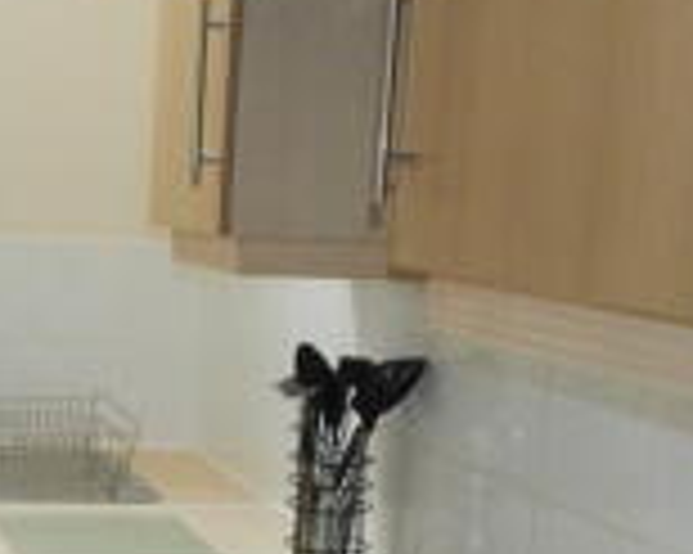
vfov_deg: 17.6
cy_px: 556
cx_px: -29
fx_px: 1742
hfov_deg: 21.6
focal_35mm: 85
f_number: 3
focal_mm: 4
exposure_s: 1/30
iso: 200
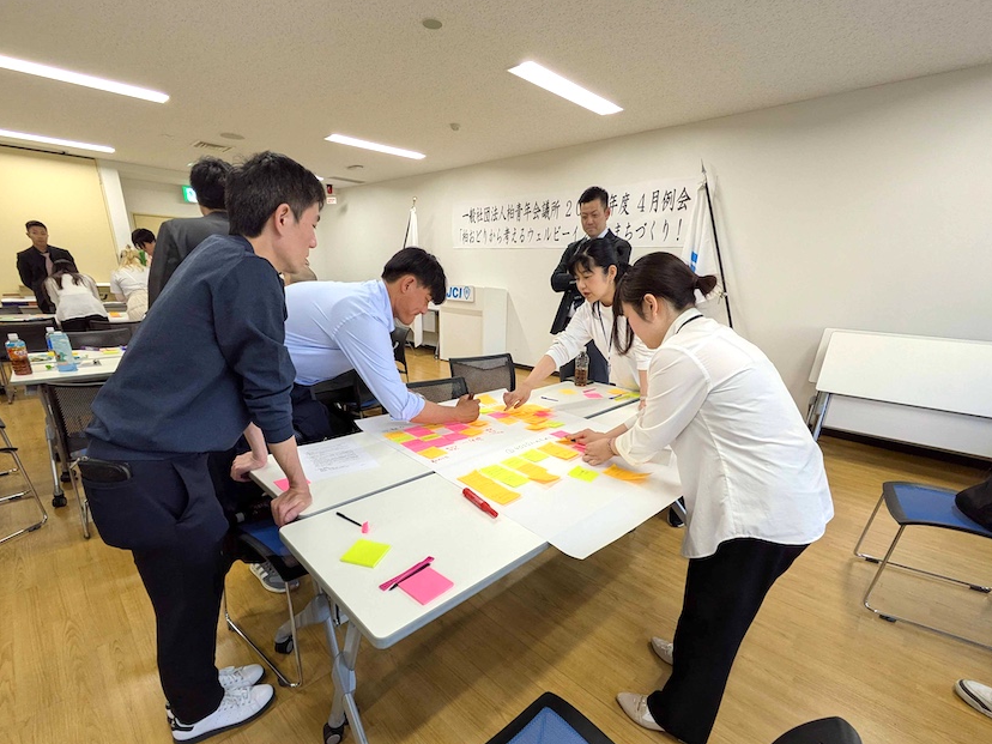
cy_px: 419
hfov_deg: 94.5
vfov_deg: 77.7
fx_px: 459
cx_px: 483
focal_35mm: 16
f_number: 2.2
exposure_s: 1/100
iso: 100
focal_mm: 1.83
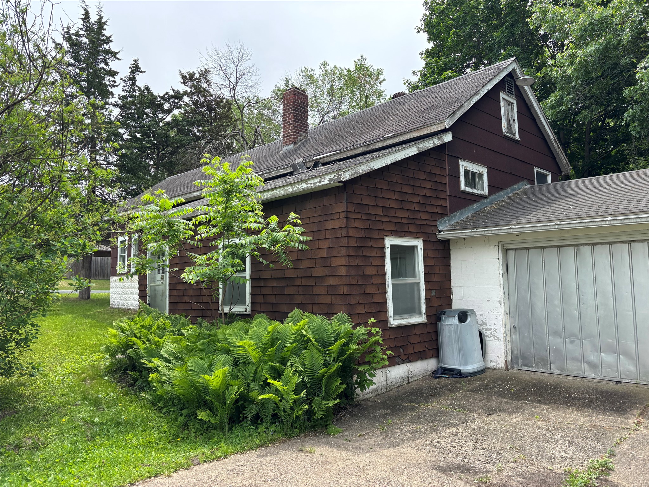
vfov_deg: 53.1
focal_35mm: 26
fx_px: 487
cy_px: 244
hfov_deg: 67.3
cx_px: 324
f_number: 1.6
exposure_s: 1/1047
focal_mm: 5.96
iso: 50
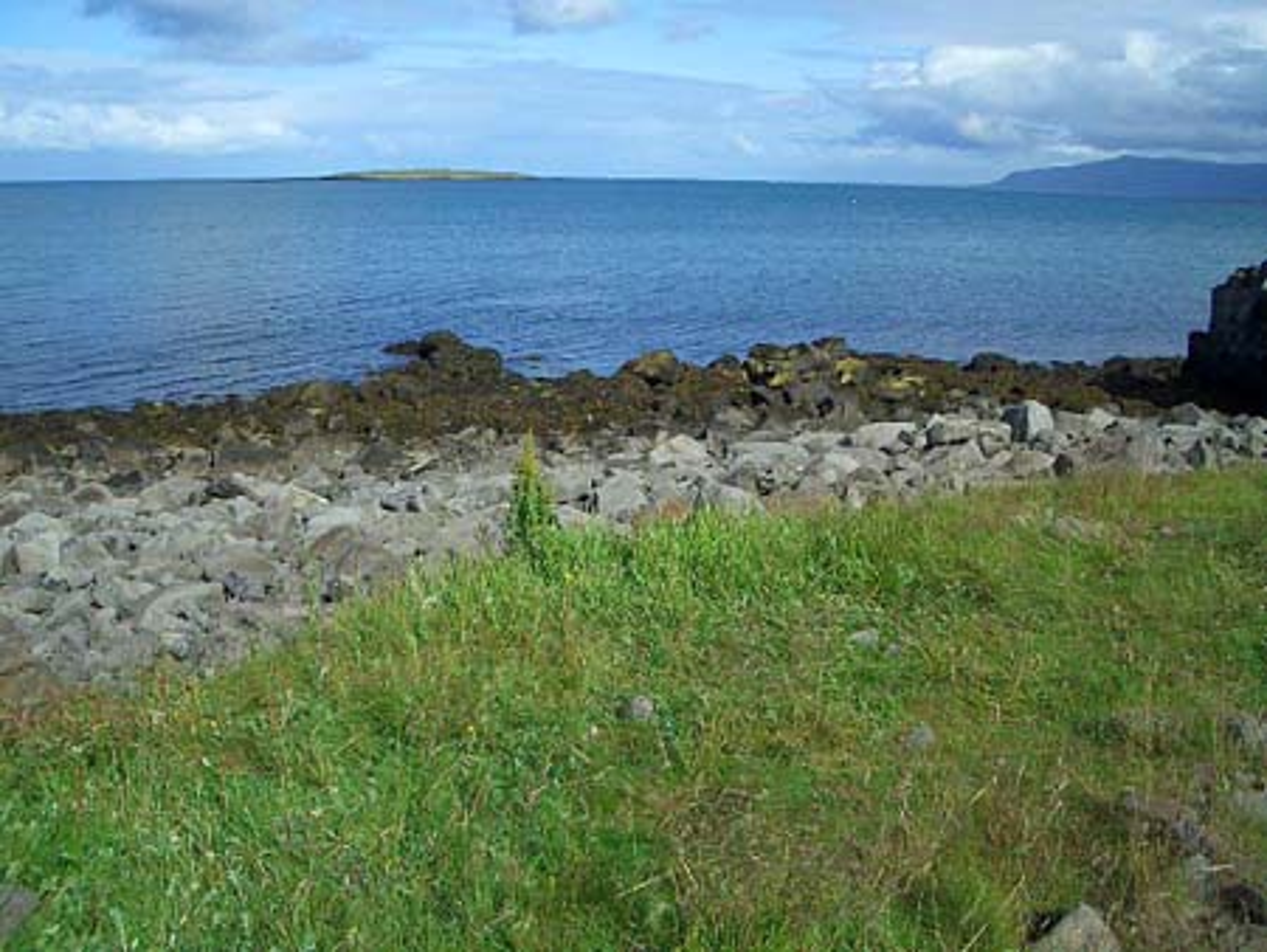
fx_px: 1282
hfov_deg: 52.6
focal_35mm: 35
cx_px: 634
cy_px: 476
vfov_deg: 40.7
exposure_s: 1/640
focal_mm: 5.8
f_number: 4.3
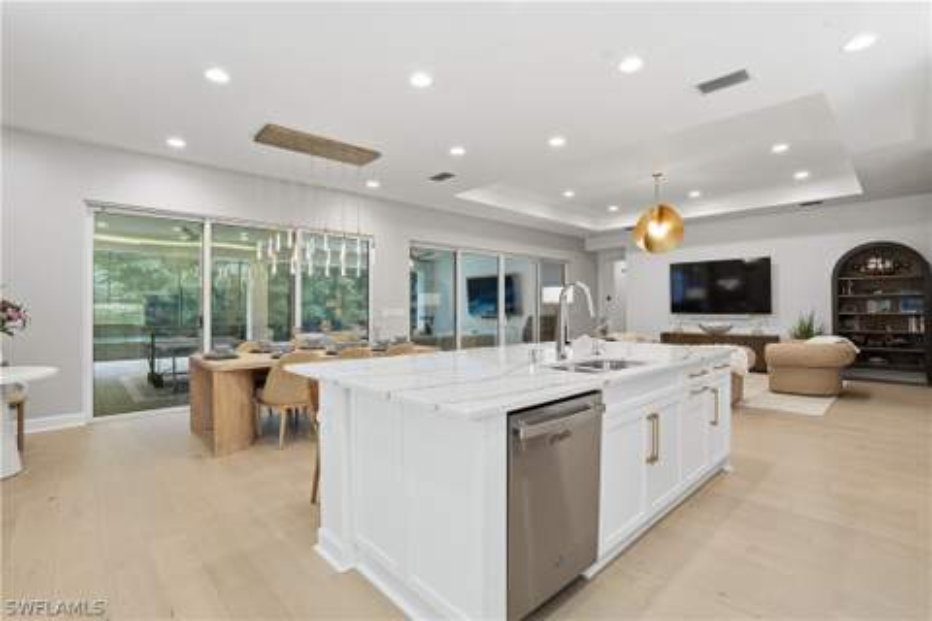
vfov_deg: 73.7
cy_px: 310
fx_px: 414
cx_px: 466
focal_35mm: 16
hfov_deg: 96.7
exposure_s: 1/100
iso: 400
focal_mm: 16
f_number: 9
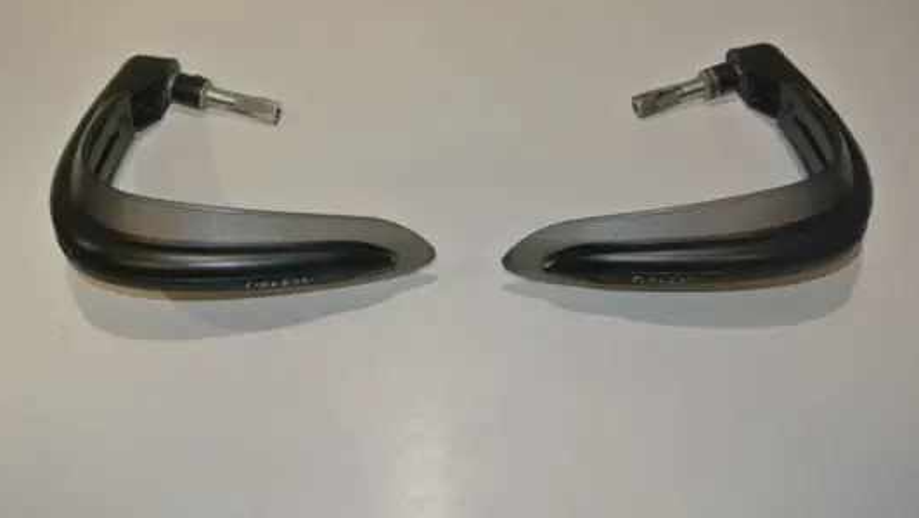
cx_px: 460
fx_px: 829
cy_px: 249
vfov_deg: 34.7
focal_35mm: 34
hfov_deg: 58.0
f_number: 4
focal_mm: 12.2
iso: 200
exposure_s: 1/60
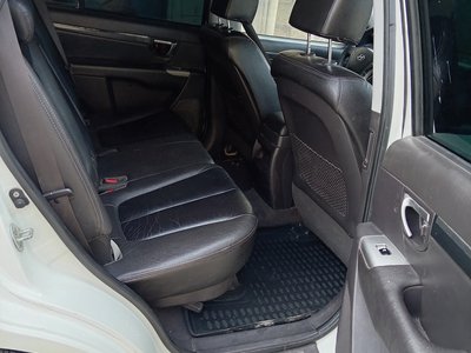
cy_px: 176
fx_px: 340
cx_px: 236
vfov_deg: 54.9
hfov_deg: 69.4
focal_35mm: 25
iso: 104
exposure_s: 1/50
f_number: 1.8
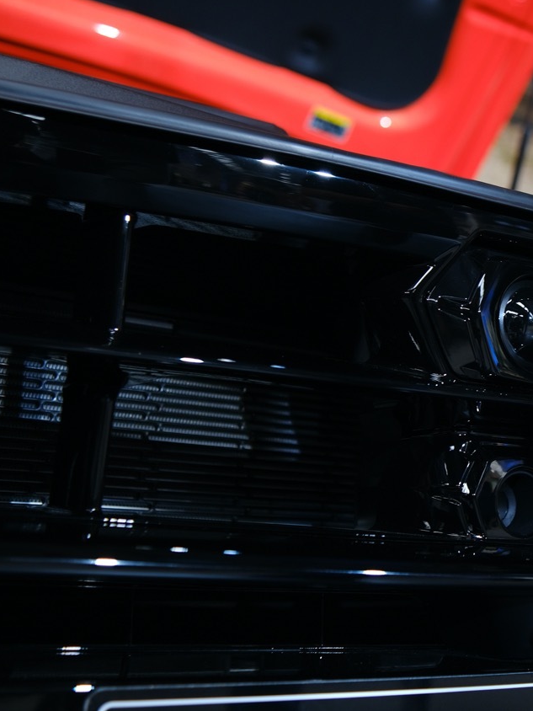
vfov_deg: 37.5
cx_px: 494
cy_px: 353
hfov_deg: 27.4
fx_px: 1047
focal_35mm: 51
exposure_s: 1/125
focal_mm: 23
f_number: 2.5
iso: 500
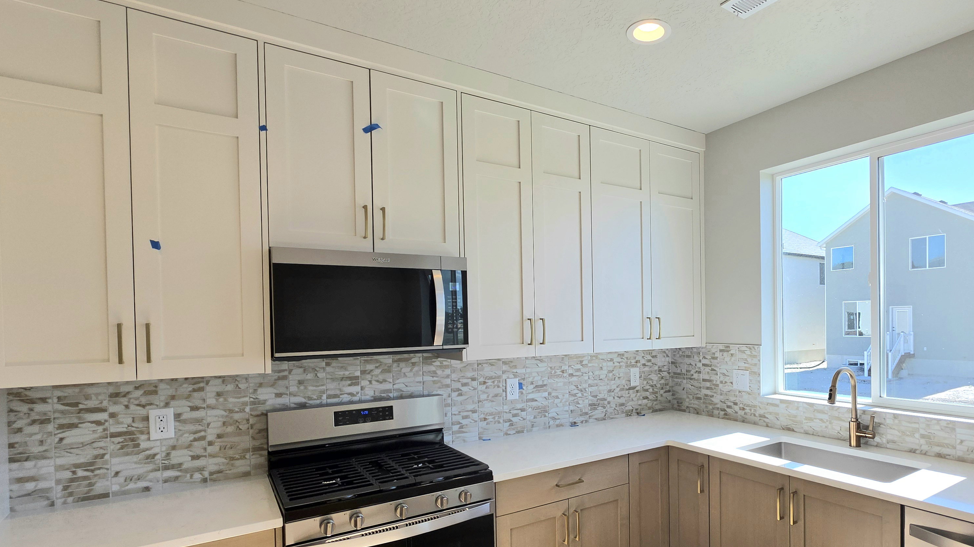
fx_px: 491
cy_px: 335
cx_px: 602
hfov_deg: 88.0
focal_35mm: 19
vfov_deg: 57.8
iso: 32
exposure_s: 1/417
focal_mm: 2.2
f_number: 1.9
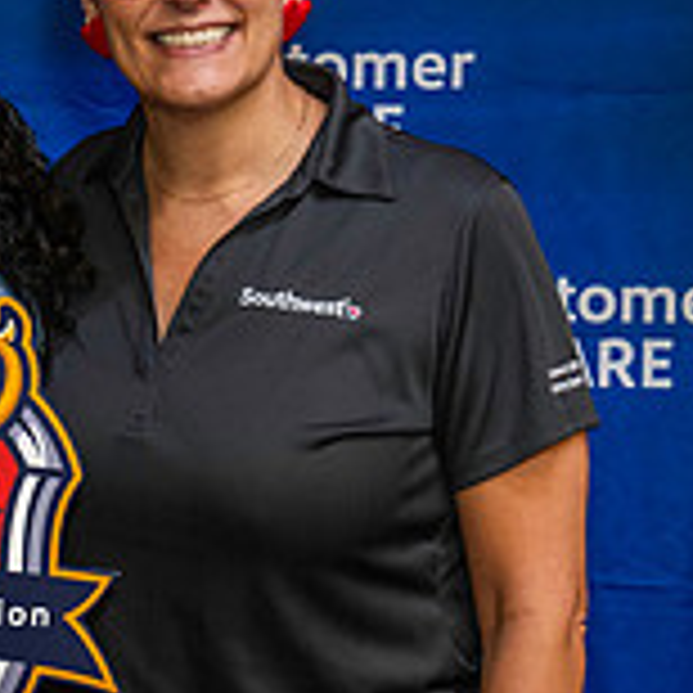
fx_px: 2899
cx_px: -9
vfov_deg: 13.6
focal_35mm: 128
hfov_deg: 13.4
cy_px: 236
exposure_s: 1/160
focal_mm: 40
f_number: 4
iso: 1250
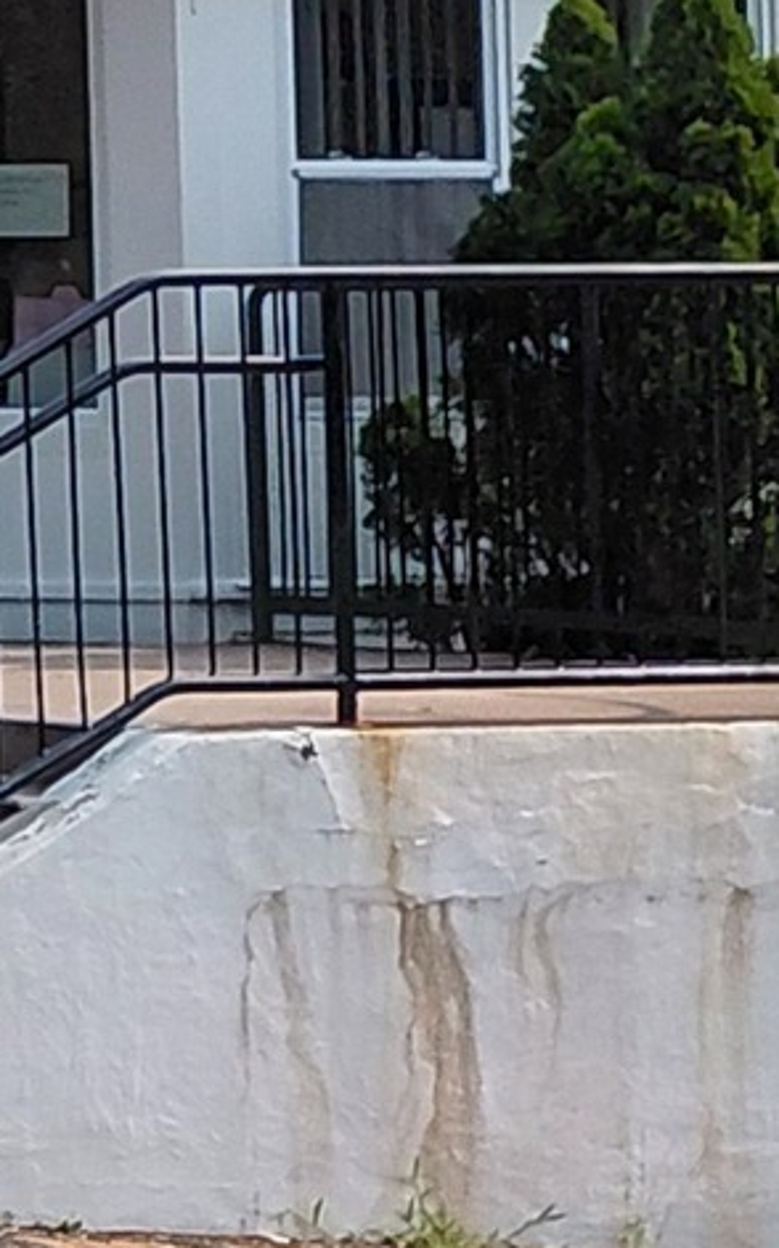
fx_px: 5882
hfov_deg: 5.7
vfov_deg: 12.0
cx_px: -2944
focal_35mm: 173
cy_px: 82
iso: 50
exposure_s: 1/2528
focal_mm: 4.69
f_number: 1.8
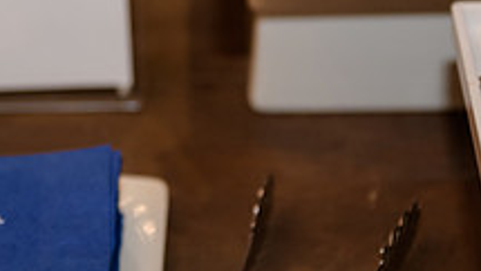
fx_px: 2015
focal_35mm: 158
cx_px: 92
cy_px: 68
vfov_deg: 7.7
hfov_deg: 13.5
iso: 1250
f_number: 3.2
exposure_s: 1/125
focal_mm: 56
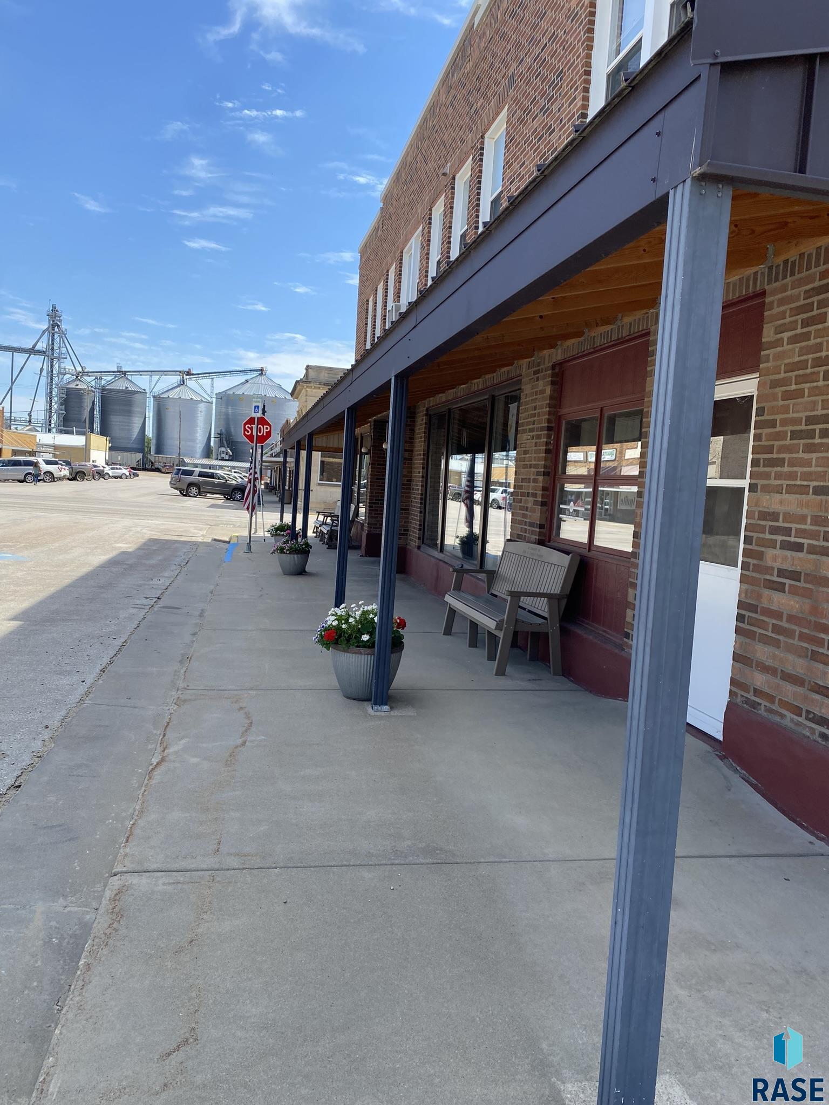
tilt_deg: -1.6
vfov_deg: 67.3
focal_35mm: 26
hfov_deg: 53.1
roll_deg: -4.2
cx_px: 414
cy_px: 552
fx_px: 830
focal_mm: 4.25
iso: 32
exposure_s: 1/1543
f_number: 1.8
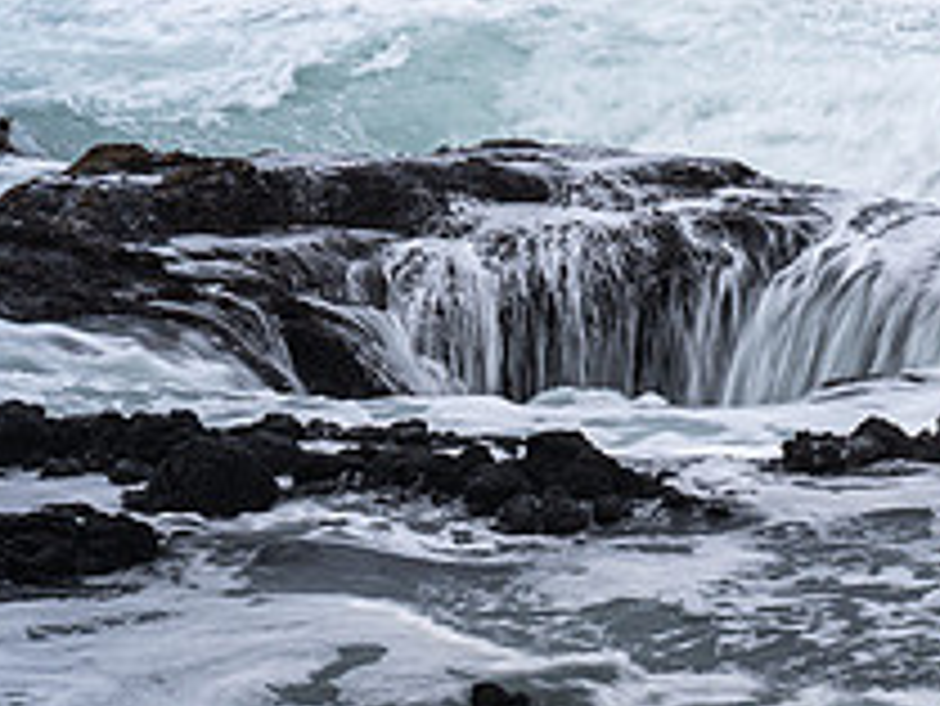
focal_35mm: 494
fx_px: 13422
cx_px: 837
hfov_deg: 4.0
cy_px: 537
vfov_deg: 3.0
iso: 250
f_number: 13
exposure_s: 1/15
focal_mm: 185
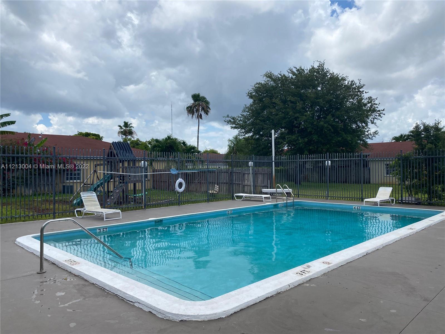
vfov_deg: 53.1
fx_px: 334
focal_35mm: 26
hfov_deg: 67.3
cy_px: 167
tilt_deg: -0.6
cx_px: 222
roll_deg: -0.3
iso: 32
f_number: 1.8
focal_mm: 4.25
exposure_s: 1/4444
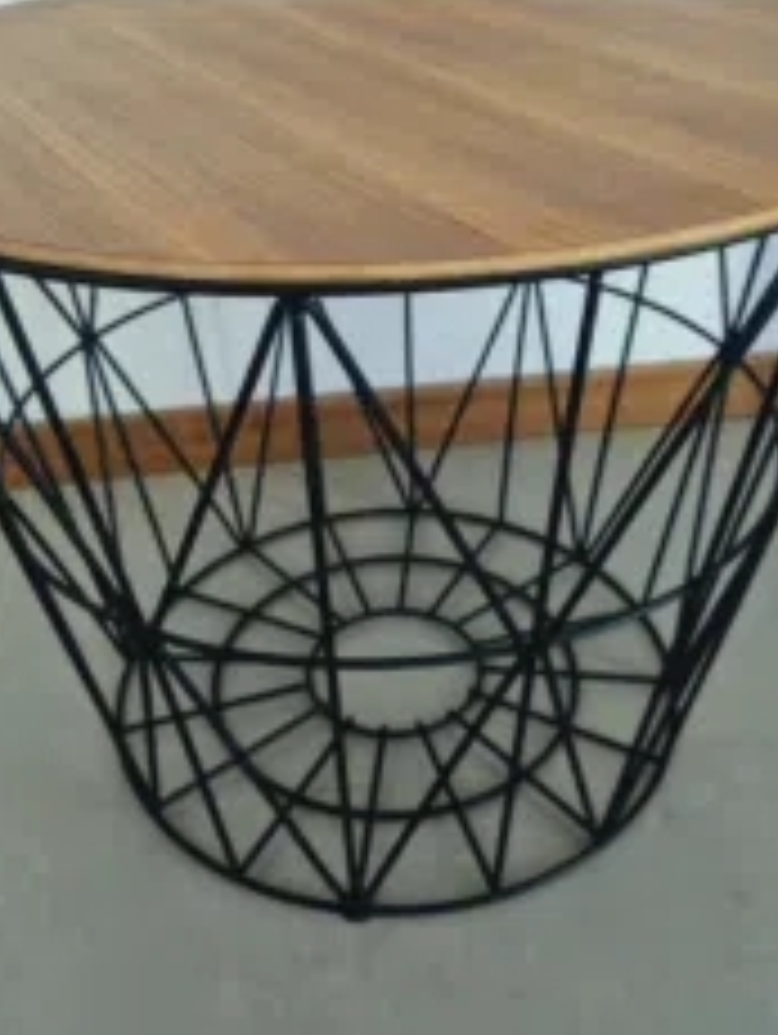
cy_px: 351
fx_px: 1196
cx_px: 373
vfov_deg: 46.1
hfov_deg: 36.0
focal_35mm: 40
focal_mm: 5.4
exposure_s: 1/100
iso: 320
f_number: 1.8
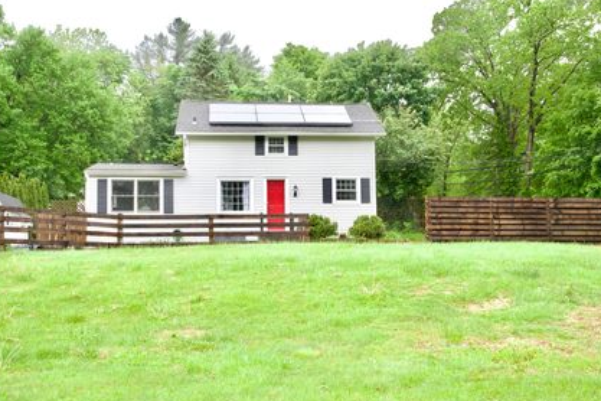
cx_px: 298
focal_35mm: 42
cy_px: 234
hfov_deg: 46.4
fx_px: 701
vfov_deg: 31.8
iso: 100
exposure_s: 1/25
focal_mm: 35
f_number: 14
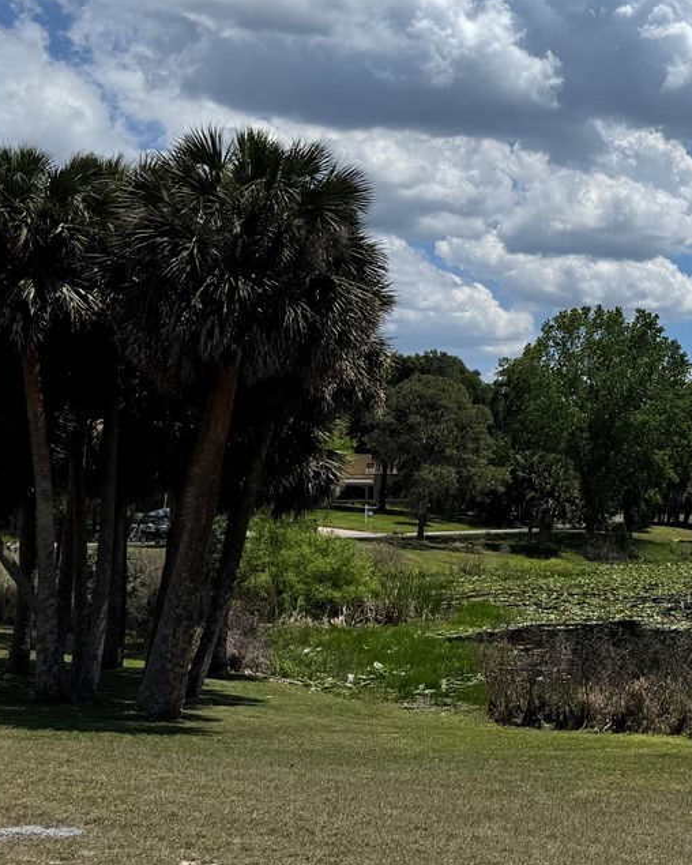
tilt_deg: +8.6
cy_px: 268
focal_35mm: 59
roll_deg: -0.5
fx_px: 1510
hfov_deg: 23.0
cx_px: 899
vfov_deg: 31.6
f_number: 1.78
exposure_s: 1/10417
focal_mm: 6.76
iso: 80
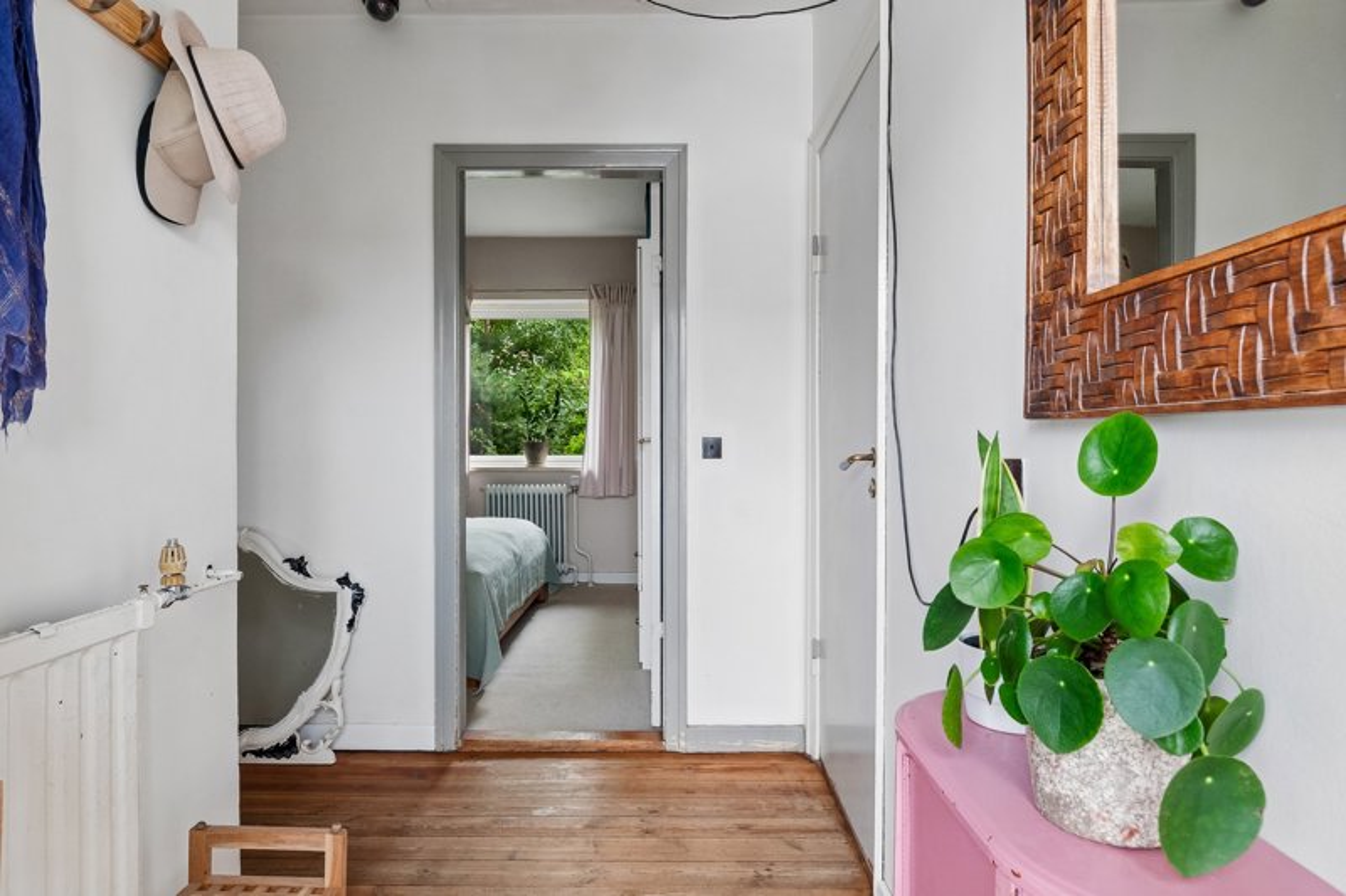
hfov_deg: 90.0
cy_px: 448
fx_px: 673
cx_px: 673
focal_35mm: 18
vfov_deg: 67.4
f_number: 10
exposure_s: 1/1.25
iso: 400
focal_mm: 12
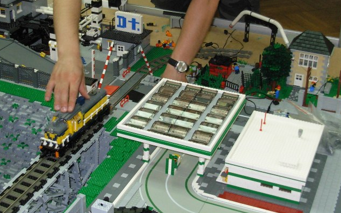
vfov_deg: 19.9
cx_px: 147
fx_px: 604
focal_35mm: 65
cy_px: 50
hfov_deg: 31.5
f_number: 2.9
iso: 200
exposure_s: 1/29.3
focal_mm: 6.3
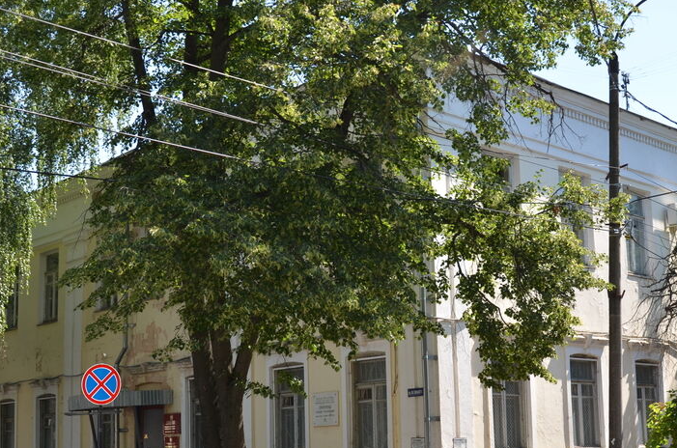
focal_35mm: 58
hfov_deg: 34.4
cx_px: 440
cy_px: 289
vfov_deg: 23.3
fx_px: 1084
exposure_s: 1/250
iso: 100
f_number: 6.3
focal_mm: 25
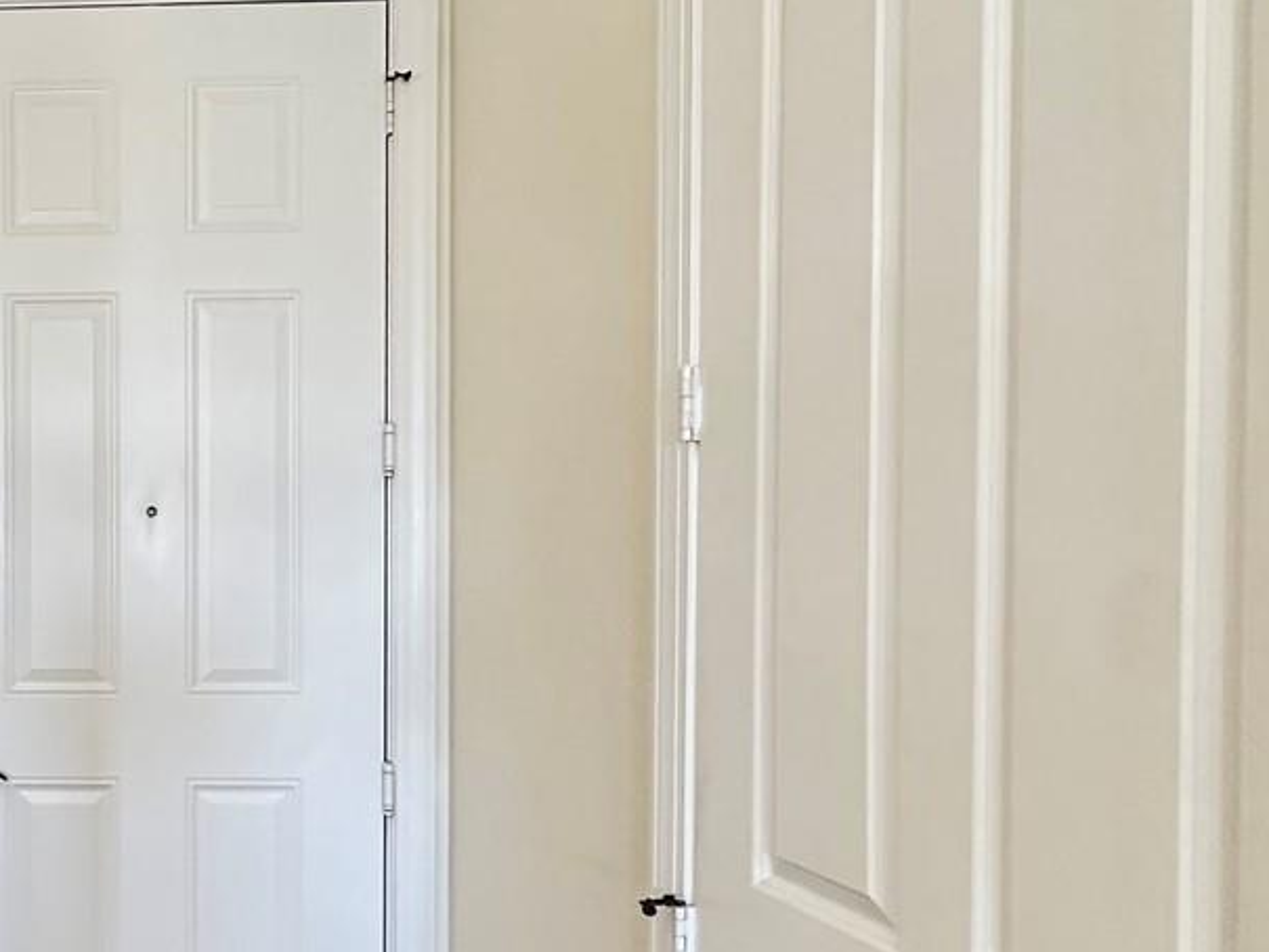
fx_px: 1357
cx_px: -36
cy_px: 568
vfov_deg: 38.5
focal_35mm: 37
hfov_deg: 42.4
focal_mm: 2.22
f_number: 2.2
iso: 320
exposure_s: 1/60
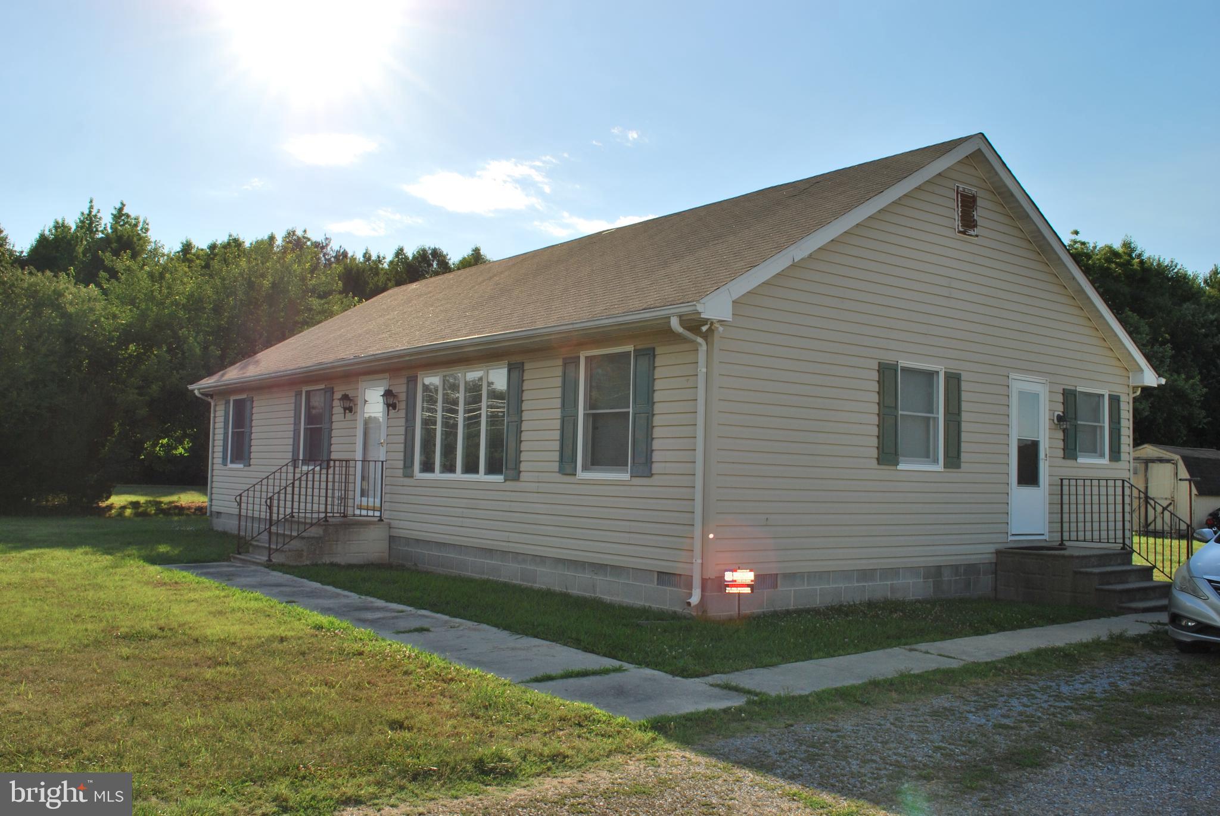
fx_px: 1119
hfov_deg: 57.2
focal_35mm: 33
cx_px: 610
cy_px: 408
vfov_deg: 40.1
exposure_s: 1/200
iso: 100
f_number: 11
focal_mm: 22
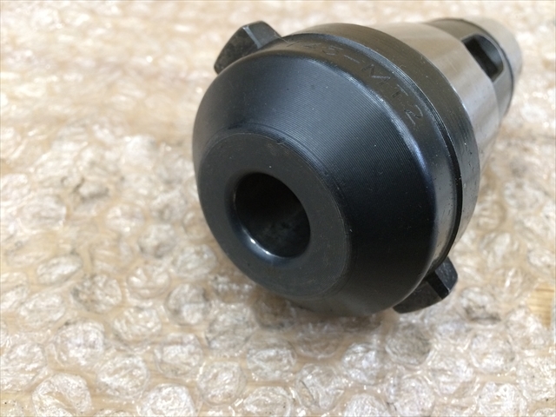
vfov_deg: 48.2
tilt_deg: -48.8
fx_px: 466
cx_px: 278
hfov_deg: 61.7
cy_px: 208
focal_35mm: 29
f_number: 2.2
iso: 160
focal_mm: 4.15
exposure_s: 1/30
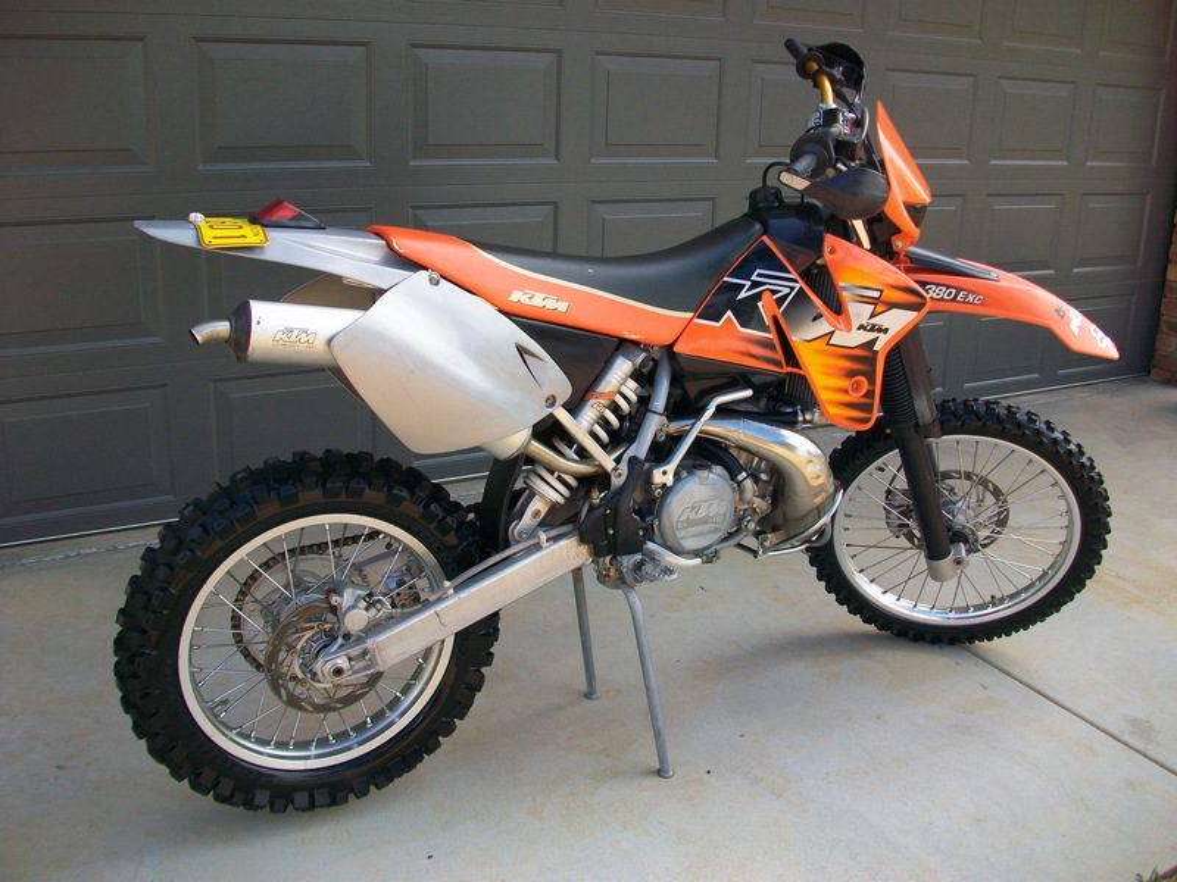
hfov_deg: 56.8
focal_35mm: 32
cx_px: 588
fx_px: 1088
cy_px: 441
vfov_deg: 44.2
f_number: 2.8
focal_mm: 5.7
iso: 64
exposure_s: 1/250
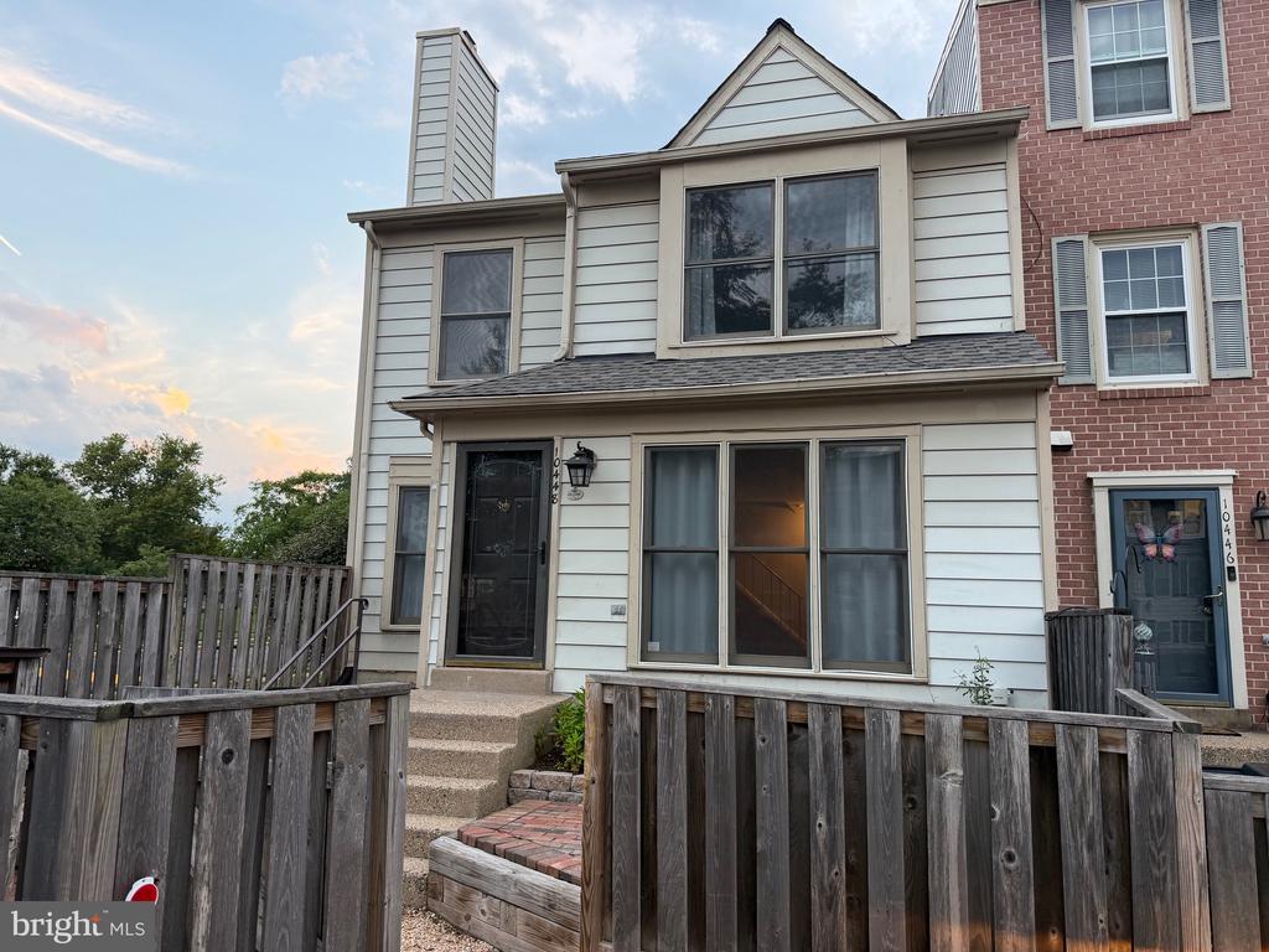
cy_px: 476
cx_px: 634
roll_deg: -1.3
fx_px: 880
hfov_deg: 71.6
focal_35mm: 24
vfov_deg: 56.8
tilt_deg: +9.3
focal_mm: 6.76
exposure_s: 1/158
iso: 125
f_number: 1.78
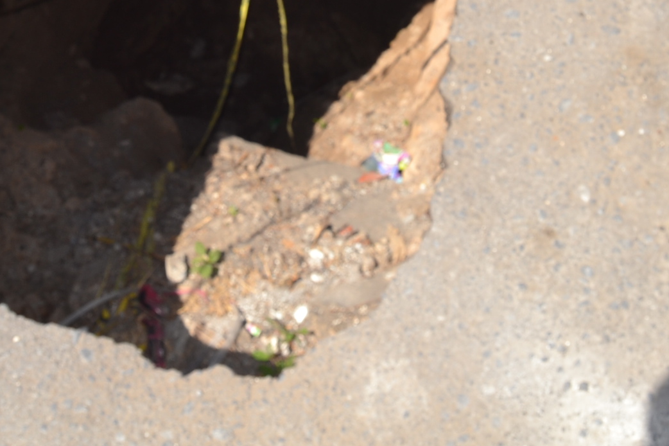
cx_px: 328
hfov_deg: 27.7
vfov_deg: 18.0
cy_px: -36
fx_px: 1356
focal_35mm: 73
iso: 100
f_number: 8
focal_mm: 22
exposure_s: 1/200
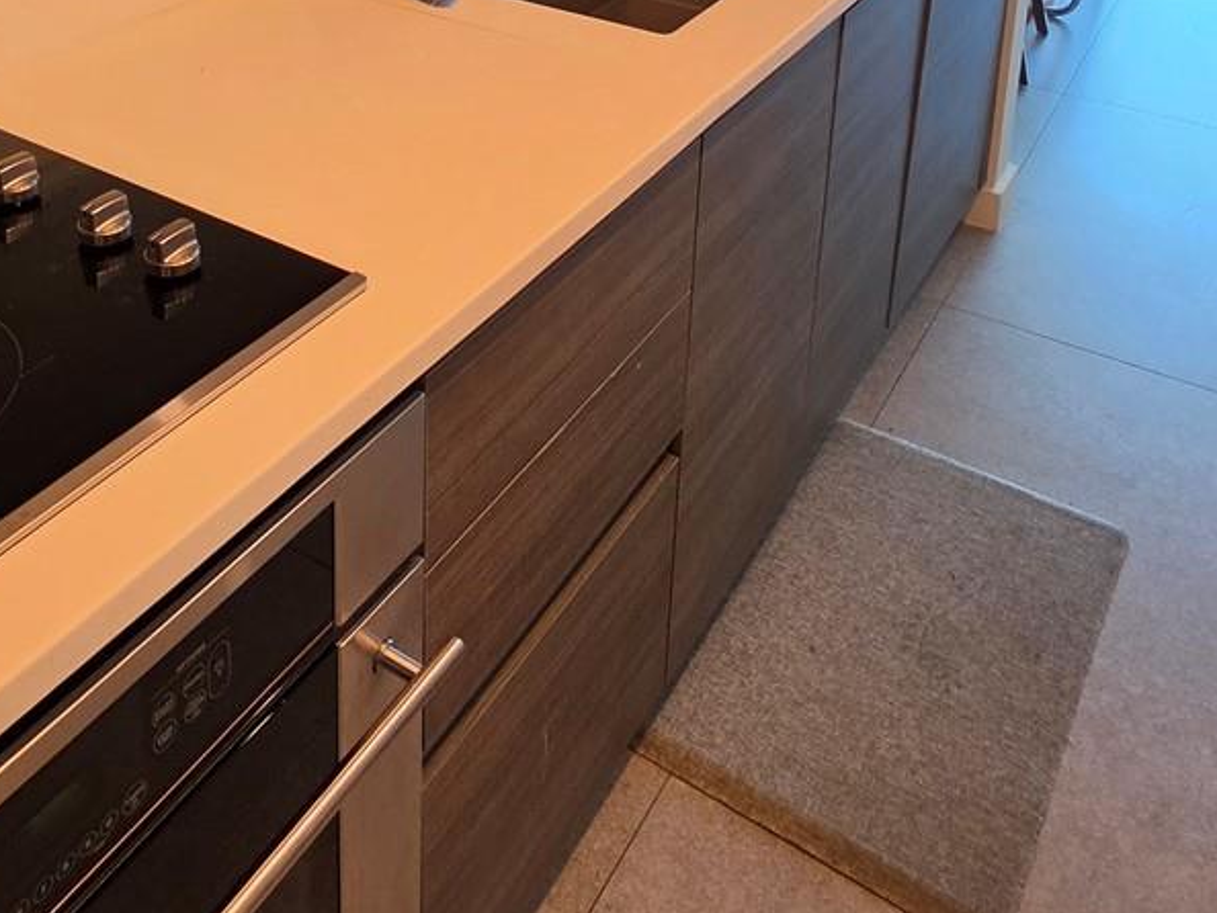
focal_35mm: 35
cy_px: -100
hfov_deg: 52.1
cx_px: 463
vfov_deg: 34.8
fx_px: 1231
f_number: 1.9
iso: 160
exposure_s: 1/120
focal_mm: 2.2
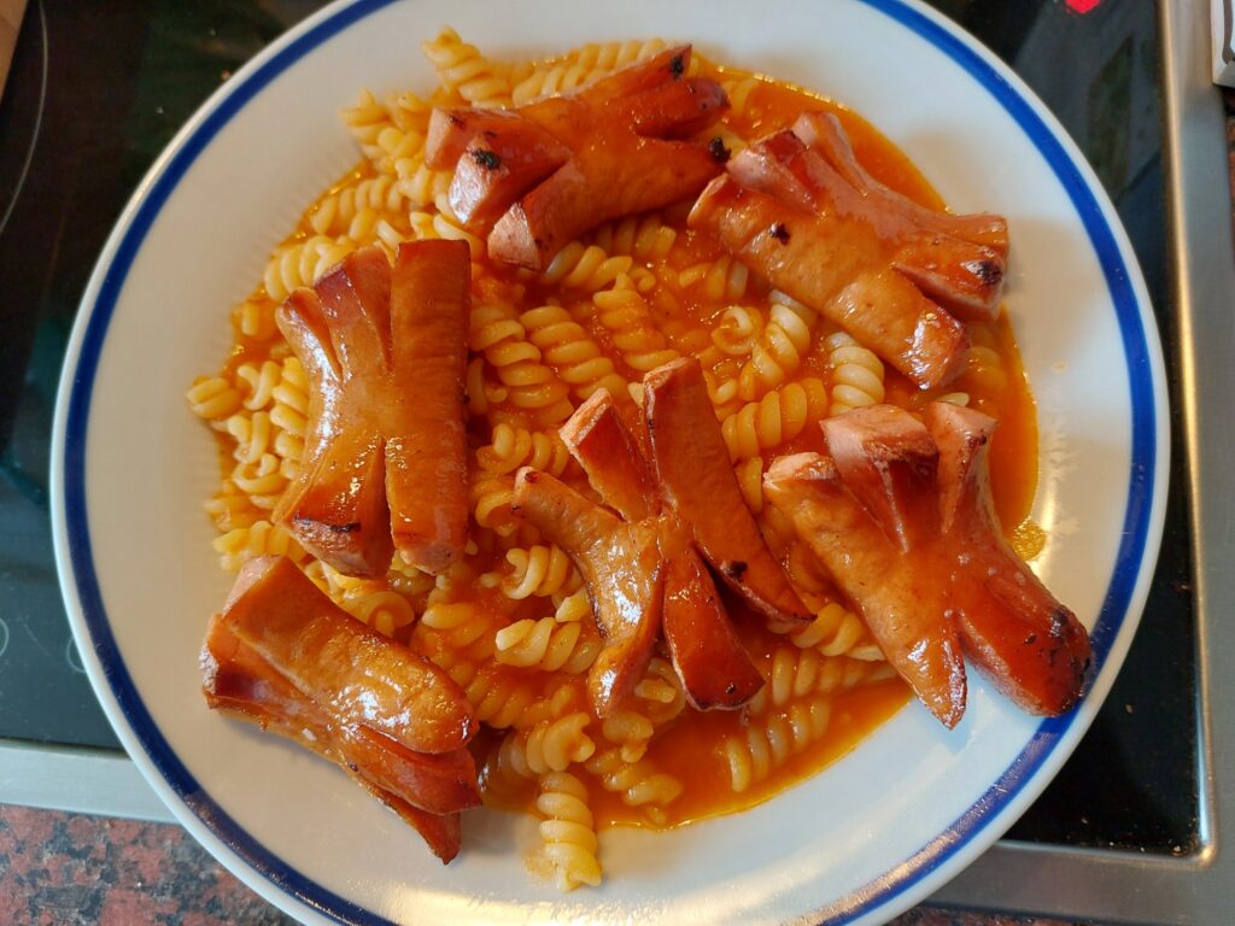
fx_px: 892
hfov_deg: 69.4
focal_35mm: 25
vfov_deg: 54.9
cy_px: 463
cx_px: 618
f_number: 1.8
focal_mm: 5.23
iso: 160
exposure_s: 1/50
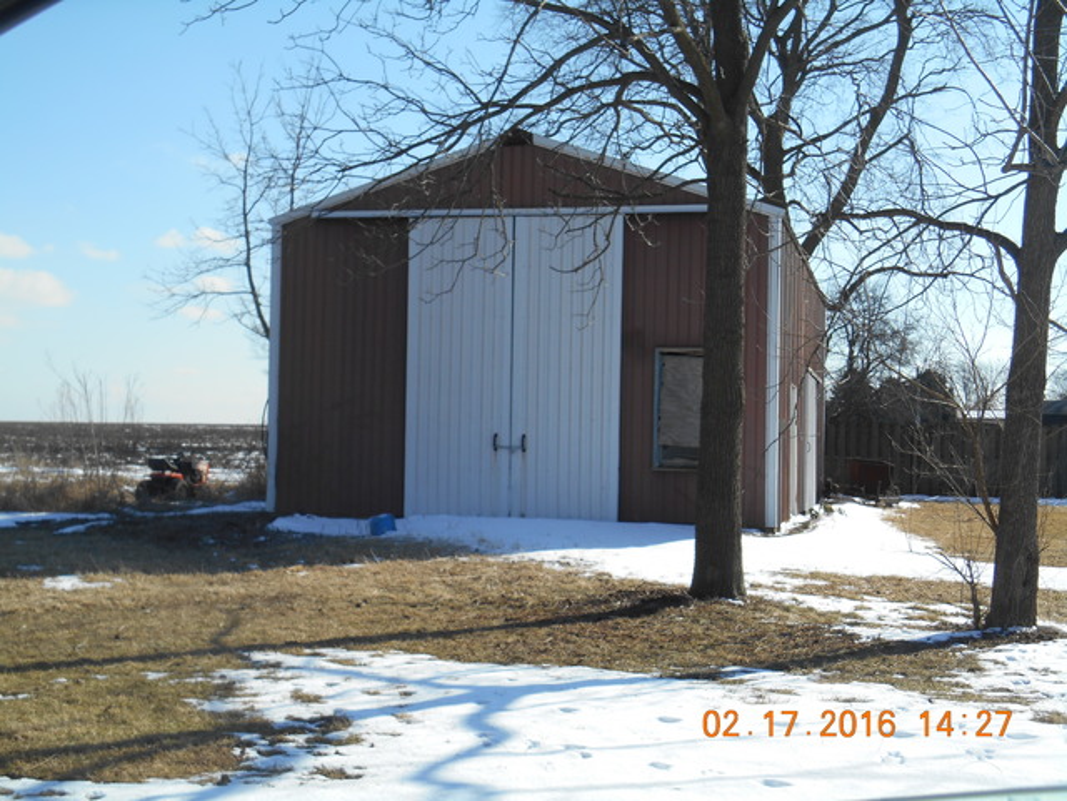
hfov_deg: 36.2
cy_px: 400
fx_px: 1634
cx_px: 534
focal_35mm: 53
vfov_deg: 27.5
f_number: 4.2
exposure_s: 1/640
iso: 80
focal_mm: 9.5
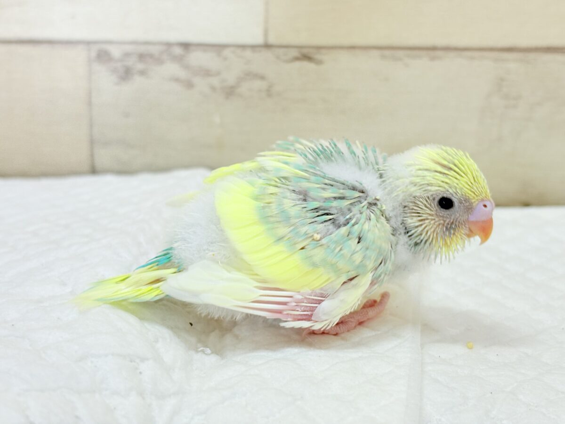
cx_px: 282
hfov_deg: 36.8
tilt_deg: -15.5
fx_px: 849
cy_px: 212
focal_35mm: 52
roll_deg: -0.4
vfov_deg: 28.0
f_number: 1.6
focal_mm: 5.96
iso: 50
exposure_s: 1/50
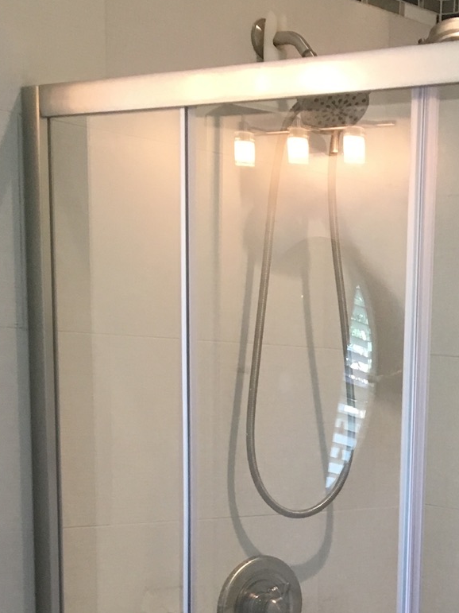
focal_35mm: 77
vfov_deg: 23.9
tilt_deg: -12.2
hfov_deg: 18.1
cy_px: 656
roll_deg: -2.4
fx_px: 1362
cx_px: 560
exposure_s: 1/30
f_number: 2.2
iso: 80
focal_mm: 4.15
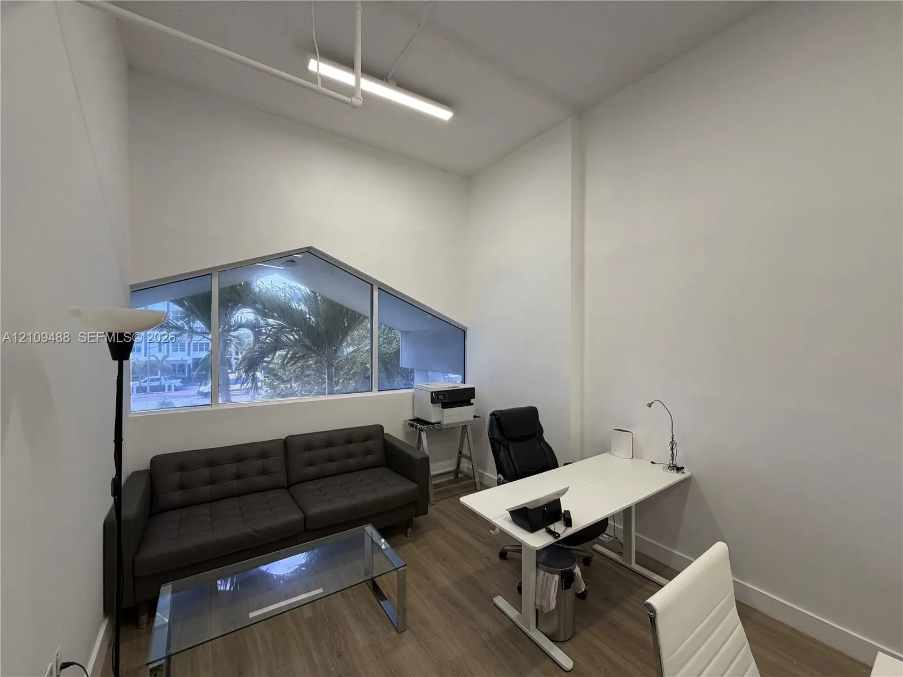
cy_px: 338
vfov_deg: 85.7
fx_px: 365
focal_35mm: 14
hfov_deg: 102.1
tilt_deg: +0.6
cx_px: 452
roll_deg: -0.2
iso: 160
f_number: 2.2
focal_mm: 2.22
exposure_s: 1/120
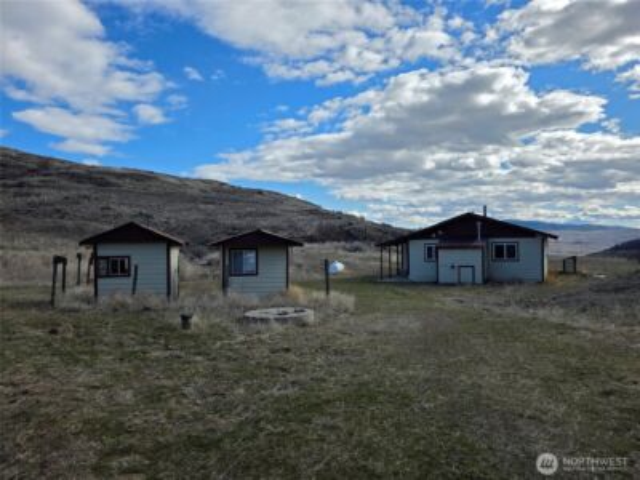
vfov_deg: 58.9
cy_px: 240
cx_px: 320
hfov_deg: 73.9
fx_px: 425
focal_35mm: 23
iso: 80
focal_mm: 6.3
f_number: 1.7
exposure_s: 1/5447
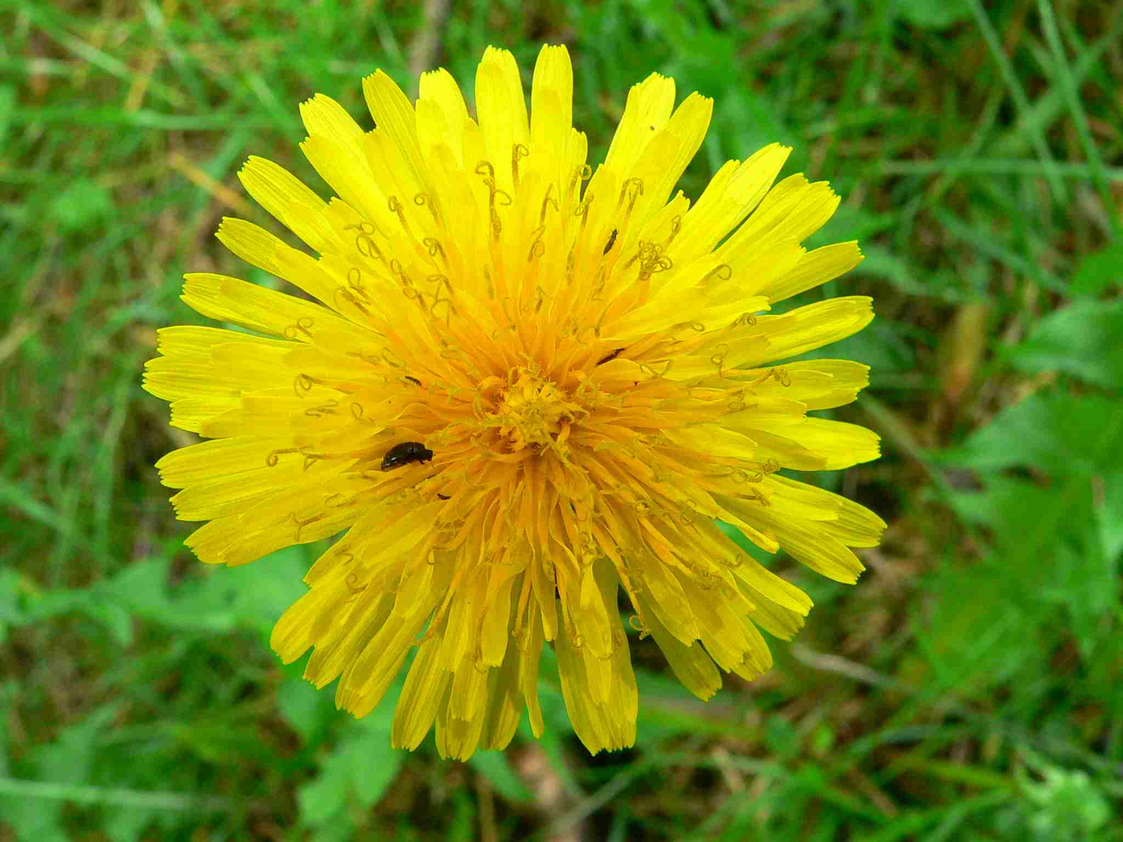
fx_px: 1168
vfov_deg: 39.7
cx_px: 562
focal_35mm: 36
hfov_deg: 51.4
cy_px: 421
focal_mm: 6
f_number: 6.5
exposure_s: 1/50
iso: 200
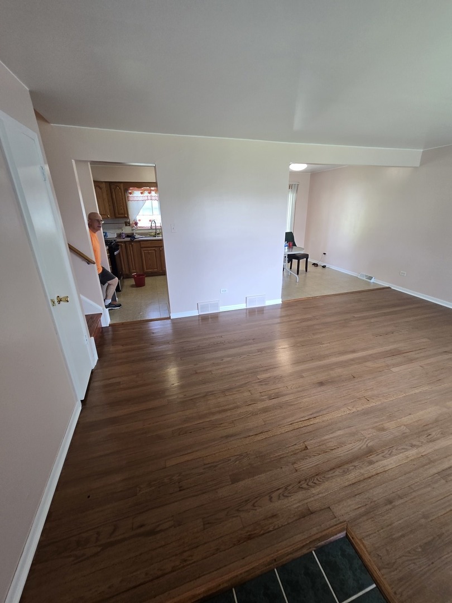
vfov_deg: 106.2
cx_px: 226
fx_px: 226
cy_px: 302
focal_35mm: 13
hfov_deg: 89.9
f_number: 2.2
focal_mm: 2.2
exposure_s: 1/60
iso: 125
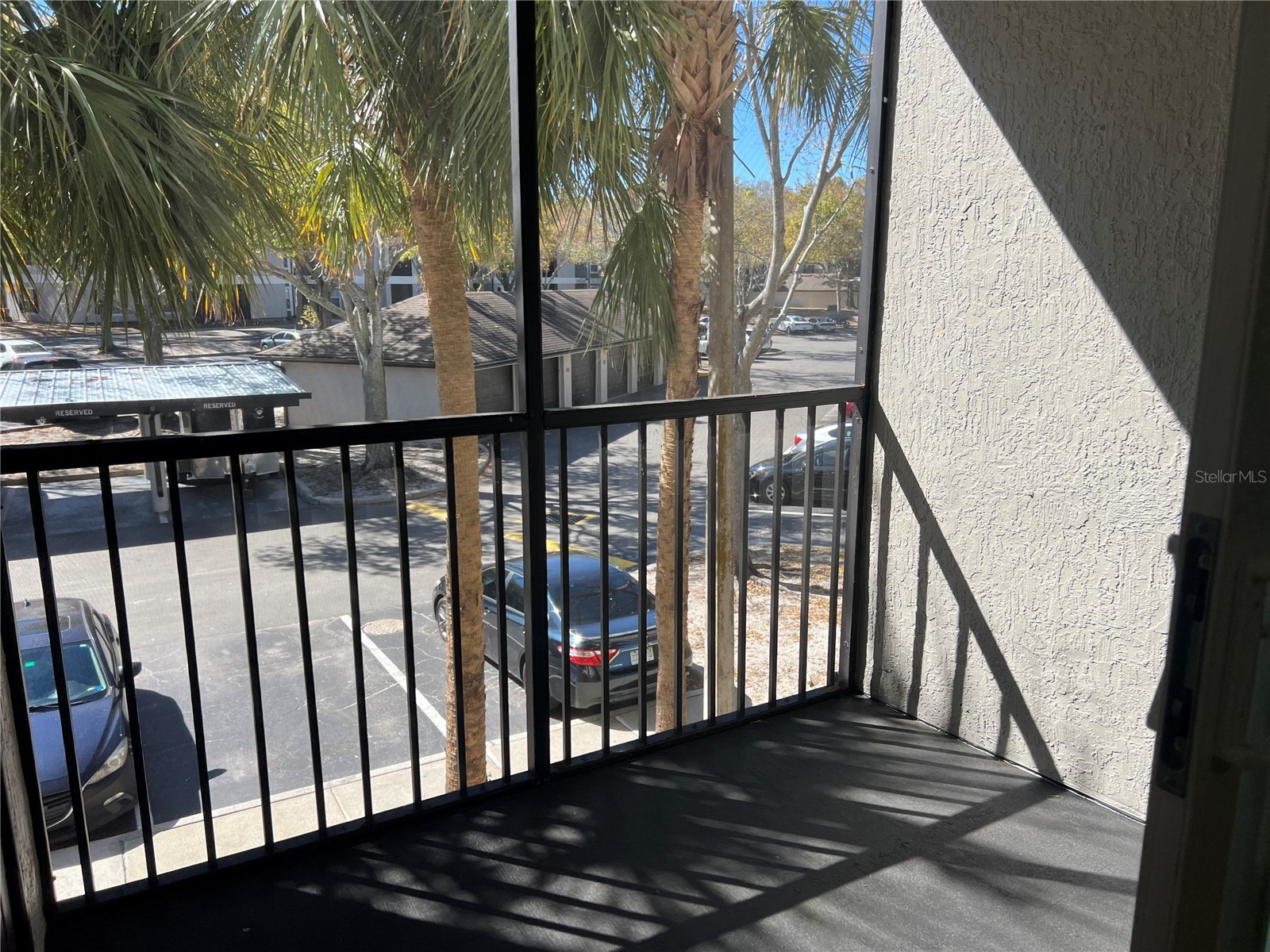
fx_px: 954
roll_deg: +1.7
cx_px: 635
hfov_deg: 67.3
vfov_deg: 53.1
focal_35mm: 26
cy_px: 476
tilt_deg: -11.8
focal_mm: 5.7
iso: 50
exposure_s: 1/1183
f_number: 1.5
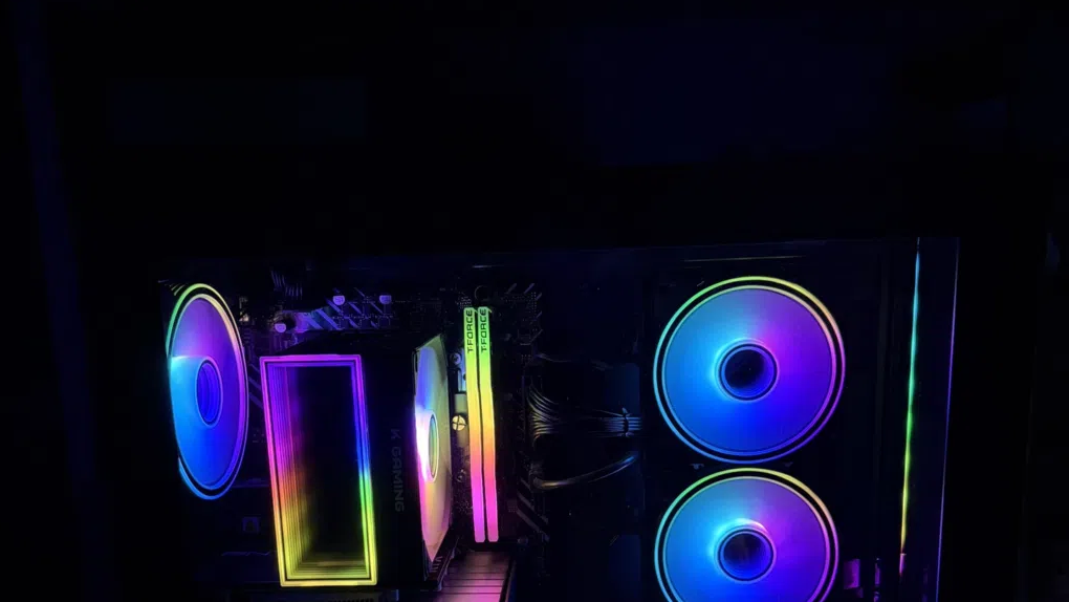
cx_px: 533
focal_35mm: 35
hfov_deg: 56.6
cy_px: 458
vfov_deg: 33.0
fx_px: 992
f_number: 1.78
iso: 800
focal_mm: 6.76
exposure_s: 1/54
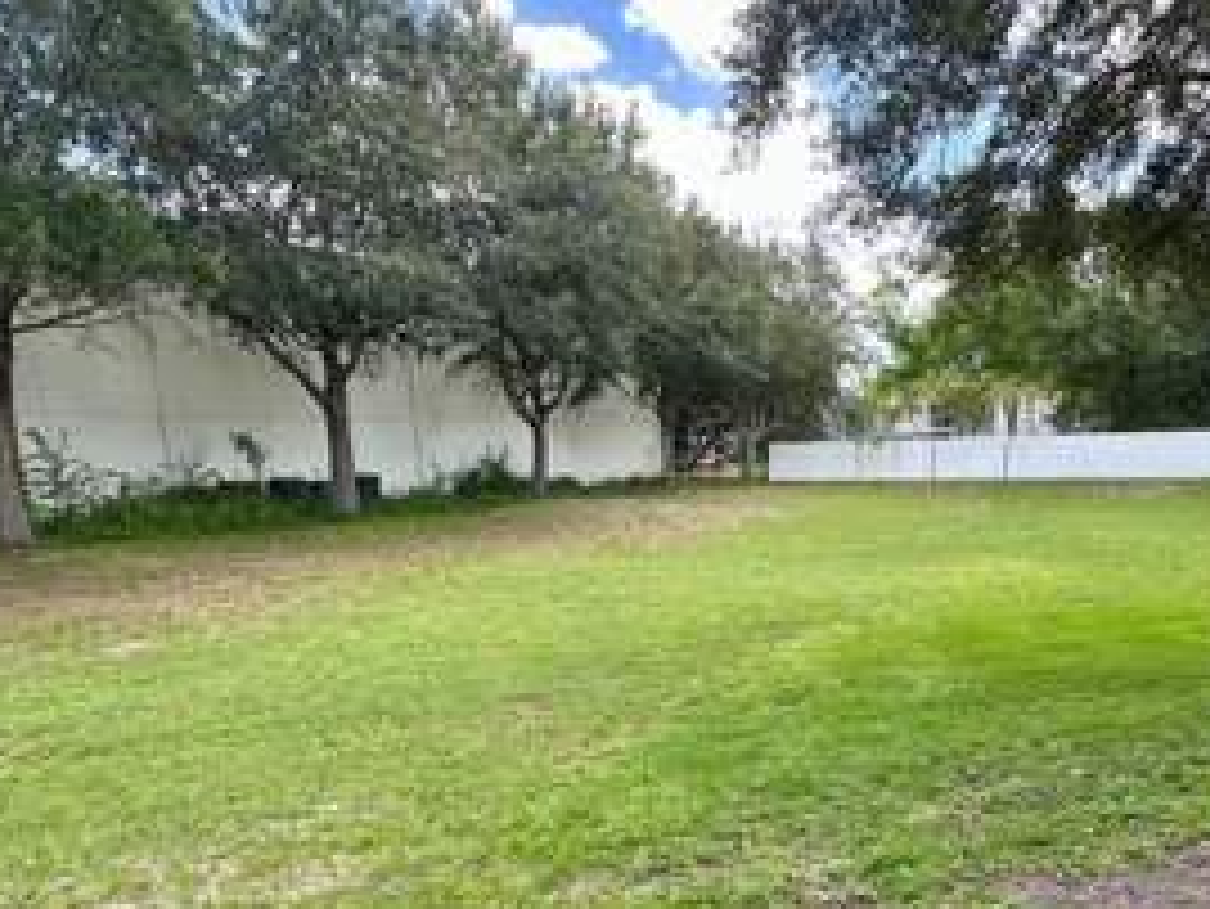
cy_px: 590
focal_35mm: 25
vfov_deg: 54.0
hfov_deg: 68.1
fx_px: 874
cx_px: 769
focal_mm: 2.22
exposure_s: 1/235
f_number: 2.2
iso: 40
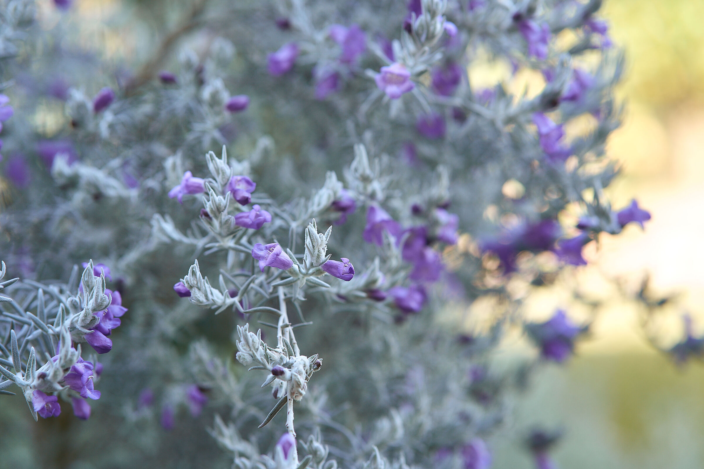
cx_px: 352
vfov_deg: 16.1
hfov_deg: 23.9
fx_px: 1662
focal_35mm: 85
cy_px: 234
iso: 320
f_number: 3.2
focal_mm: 85
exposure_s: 1/320
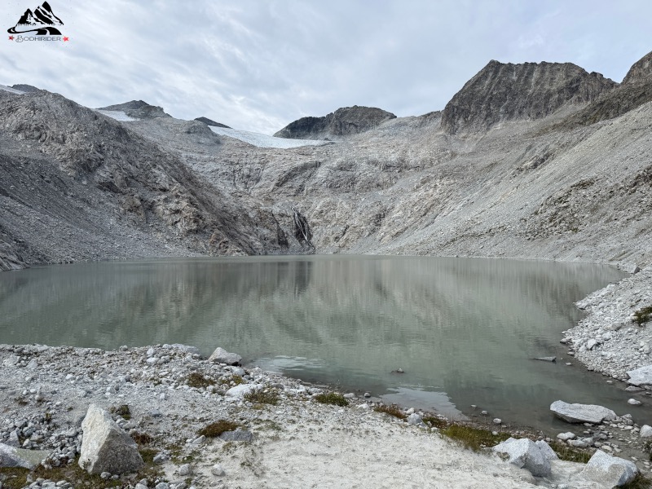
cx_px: 326
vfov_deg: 56.8
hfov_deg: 71.6
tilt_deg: +1.0
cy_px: 244
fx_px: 452
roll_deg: +0.4
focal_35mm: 24
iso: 80
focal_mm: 6.76
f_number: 1.78
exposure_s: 1/4405
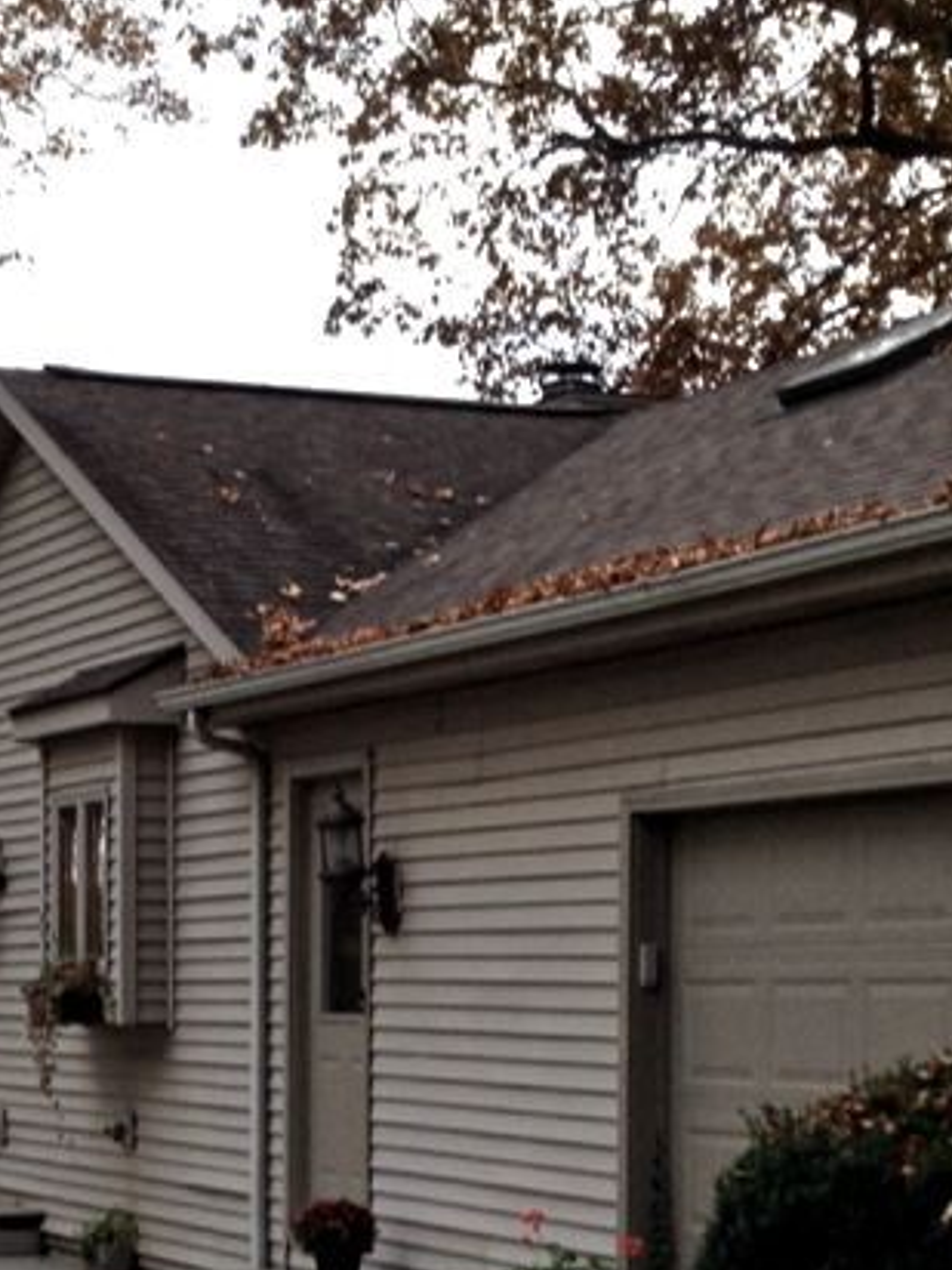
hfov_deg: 21.3
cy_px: 1208
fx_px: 2493
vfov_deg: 27.3
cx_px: 176
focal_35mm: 68
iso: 50
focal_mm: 4.28
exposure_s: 1/203
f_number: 2.4
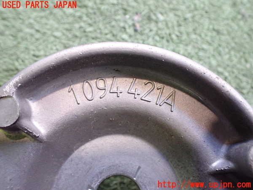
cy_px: 95
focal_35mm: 30
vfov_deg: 46.8
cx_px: 126
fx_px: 219
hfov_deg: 60.0
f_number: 2.3
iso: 640
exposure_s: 1/125
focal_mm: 5.4
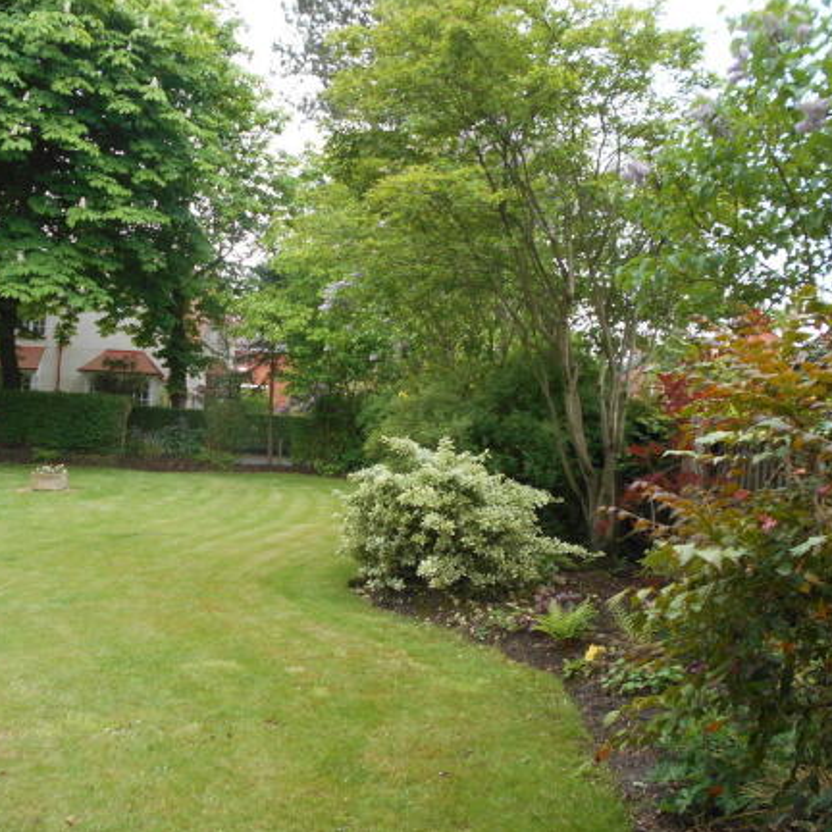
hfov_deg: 52.5
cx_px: 384
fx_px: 843
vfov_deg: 52.5
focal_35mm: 31
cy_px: 417
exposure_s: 1/80
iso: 80
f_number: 3.2
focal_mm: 4.6
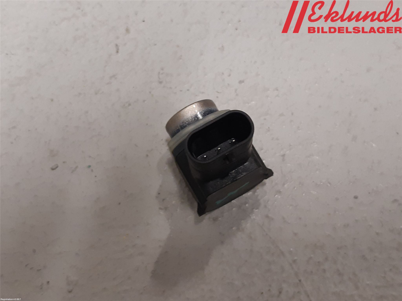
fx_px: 302
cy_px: 150
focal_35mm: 26
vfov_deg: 53.1
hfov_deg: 67.3
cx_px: 201
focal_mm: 3.93
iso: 160
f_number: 1.7
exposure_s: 1/50
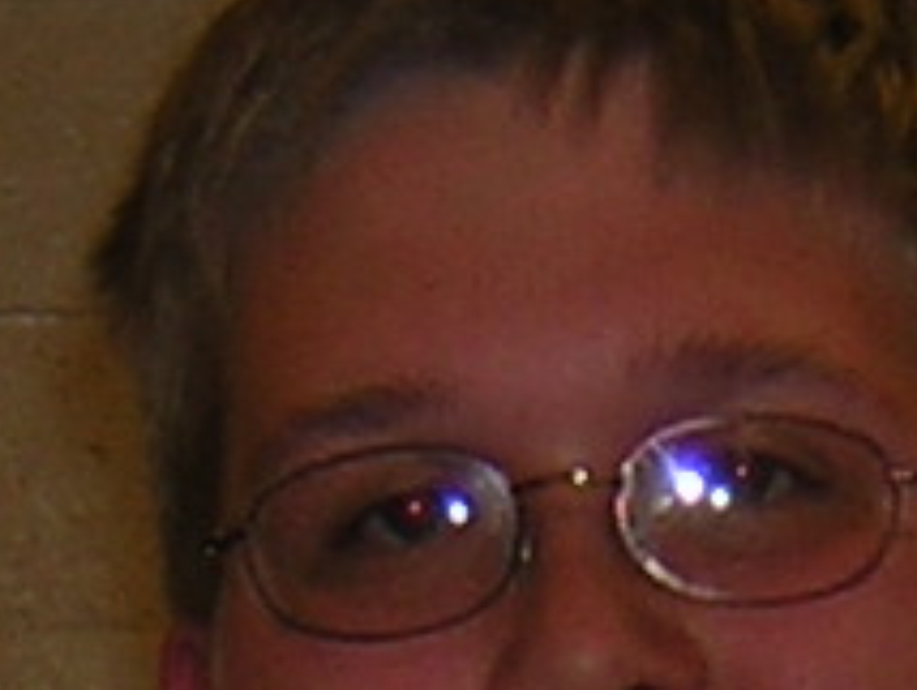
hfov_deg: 5.2
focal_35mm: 381
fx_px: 10104
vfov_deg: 3.8
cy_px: 1877
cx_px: 810
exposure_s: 1/60.1
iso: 100
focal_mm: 6.6
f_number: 3.1
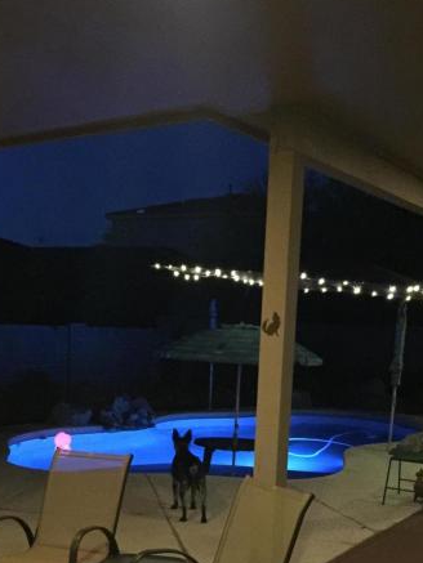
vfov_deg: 36.3
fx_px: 831
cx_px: 230
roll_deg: -1.7
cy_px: 444
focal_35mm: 51
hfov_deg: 28.6
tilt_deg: -7.5
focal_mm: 4.15
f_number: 2.2
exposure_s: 1/4
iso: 500
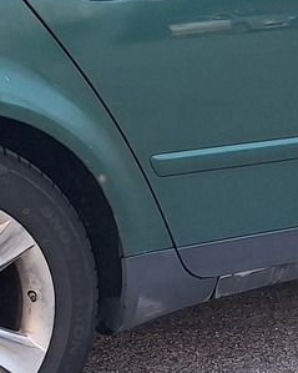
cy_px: 99
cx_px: 142
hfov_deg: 12.8
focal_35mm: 120
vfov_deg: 16.0
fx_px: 1324
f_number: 1.8
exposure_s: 1/344
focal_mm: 5.54
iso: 40
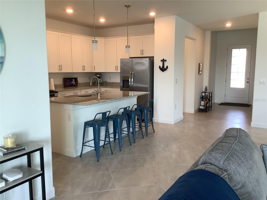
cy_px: 100
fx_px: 239
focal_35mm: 31
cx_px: 134
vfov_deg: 45.4
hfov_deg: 58.4
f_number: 2.4
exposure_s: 1/60
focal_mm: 3.3
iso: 100
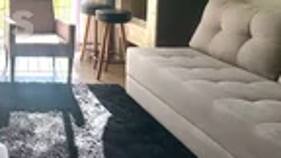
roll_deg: -0.3
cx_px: -20
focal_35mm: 41
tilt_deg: -2.8
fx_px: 305
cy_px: -24
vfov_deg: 26.3
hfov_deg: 40.9
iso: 40
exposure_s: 1/882
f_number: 2.2
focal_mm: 2.22
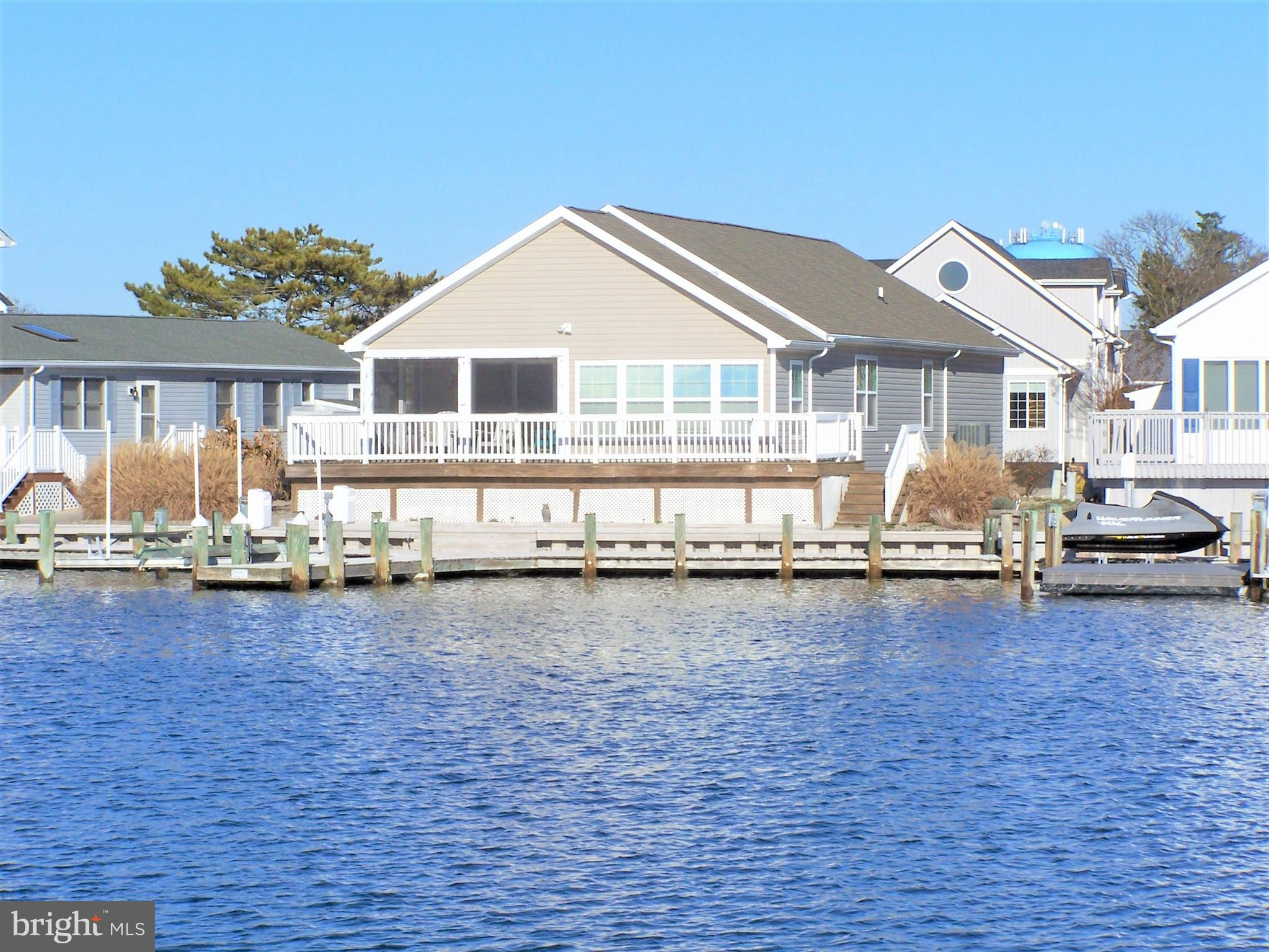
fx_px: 4290
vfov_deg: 12.7
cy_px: 476
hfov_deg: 16.8
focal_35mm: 117
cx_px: 634
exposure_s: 1/750
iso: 80
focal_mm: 19.4
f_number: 6.3
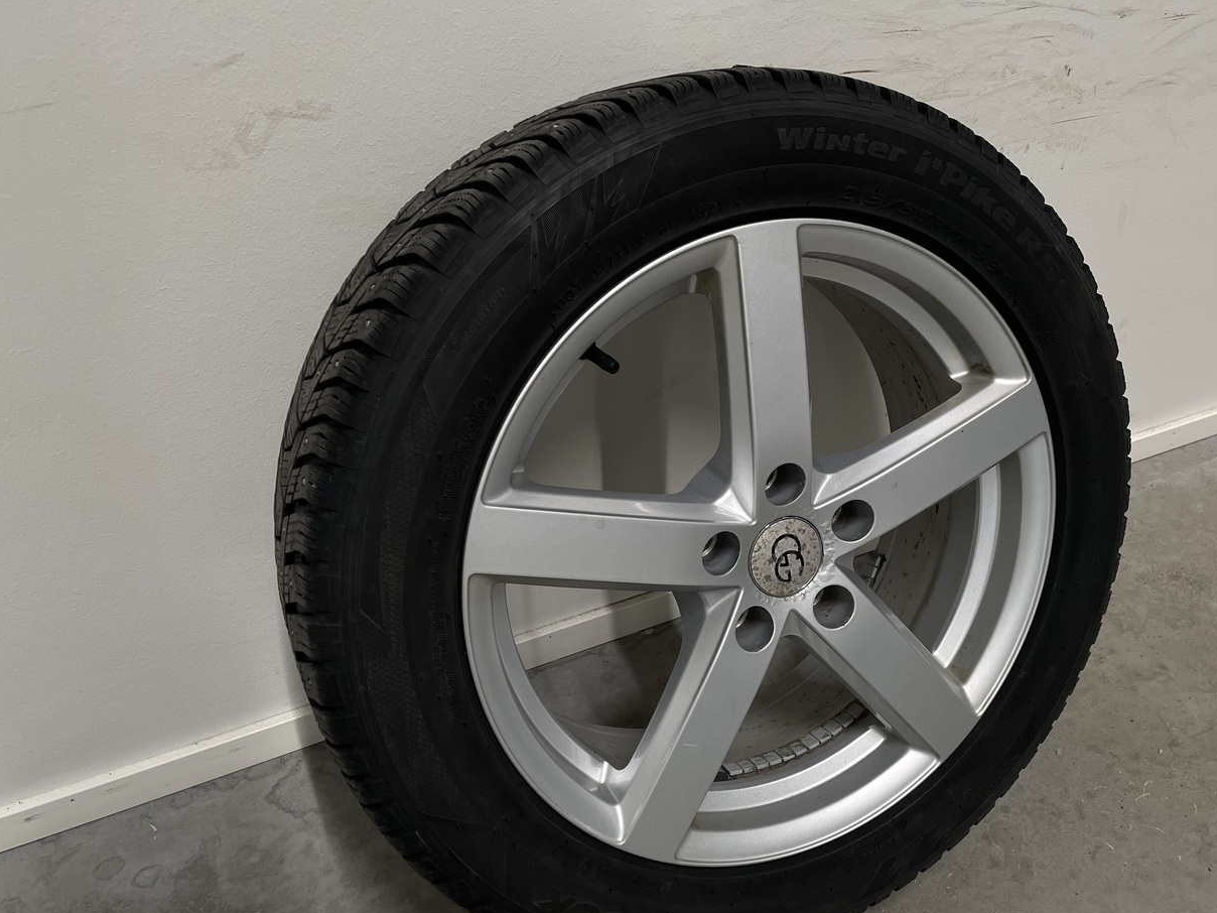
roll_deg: -3.2
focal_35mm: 31
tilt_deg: -40.7
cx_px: 689
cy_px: 503
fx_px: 1090
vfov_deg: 45.4
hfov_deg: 58.1
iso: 80
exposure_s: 1/100
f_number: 1.6
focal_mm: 4.2
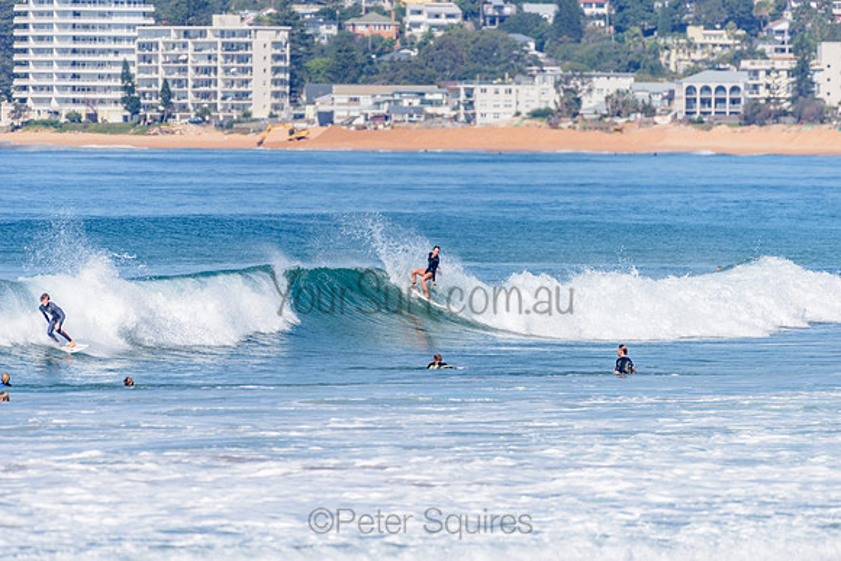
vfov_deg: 2.8
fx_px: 11683
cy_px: 280
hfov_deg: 4.1
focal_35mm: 500
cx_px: 420
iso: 125
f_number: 5.6
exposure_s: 1/2000
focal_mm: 500
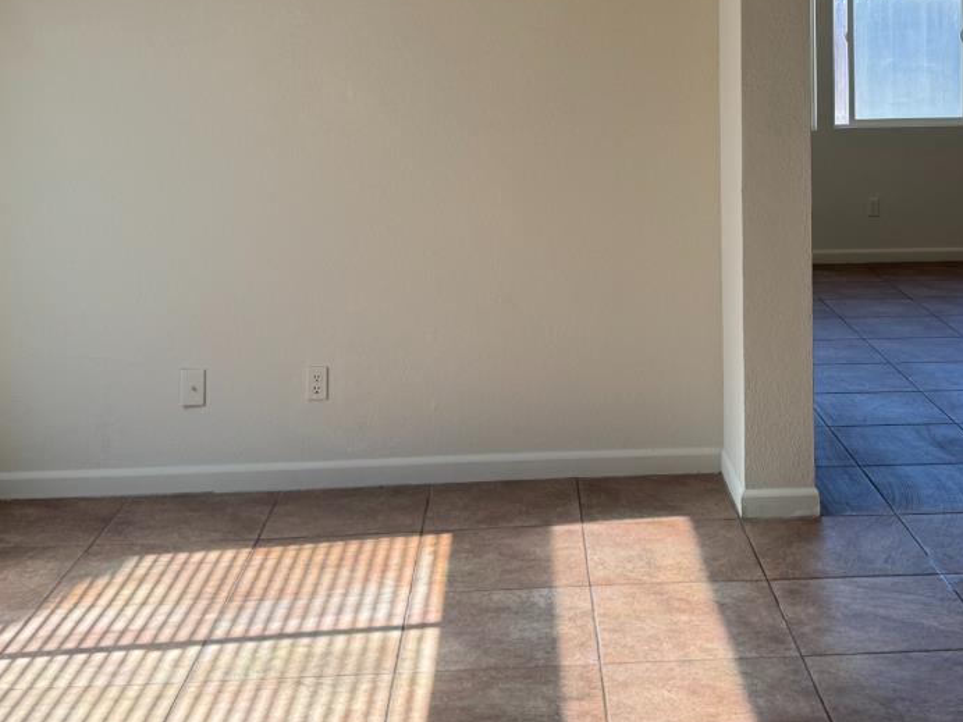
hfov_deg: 36.6
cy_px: 73
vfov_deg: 27.1
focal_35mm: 52
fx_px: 1447
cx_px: 610
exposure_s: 1/292
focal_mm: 6.76
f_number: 1.78
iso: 80
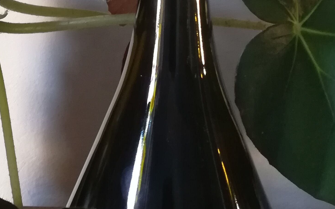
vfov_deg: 16.8
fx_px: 685
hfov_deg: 27.3
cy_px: -22
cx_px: 109
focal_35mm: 75
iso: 500
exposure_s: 1/14.3
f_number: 2.2
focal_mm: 3.83
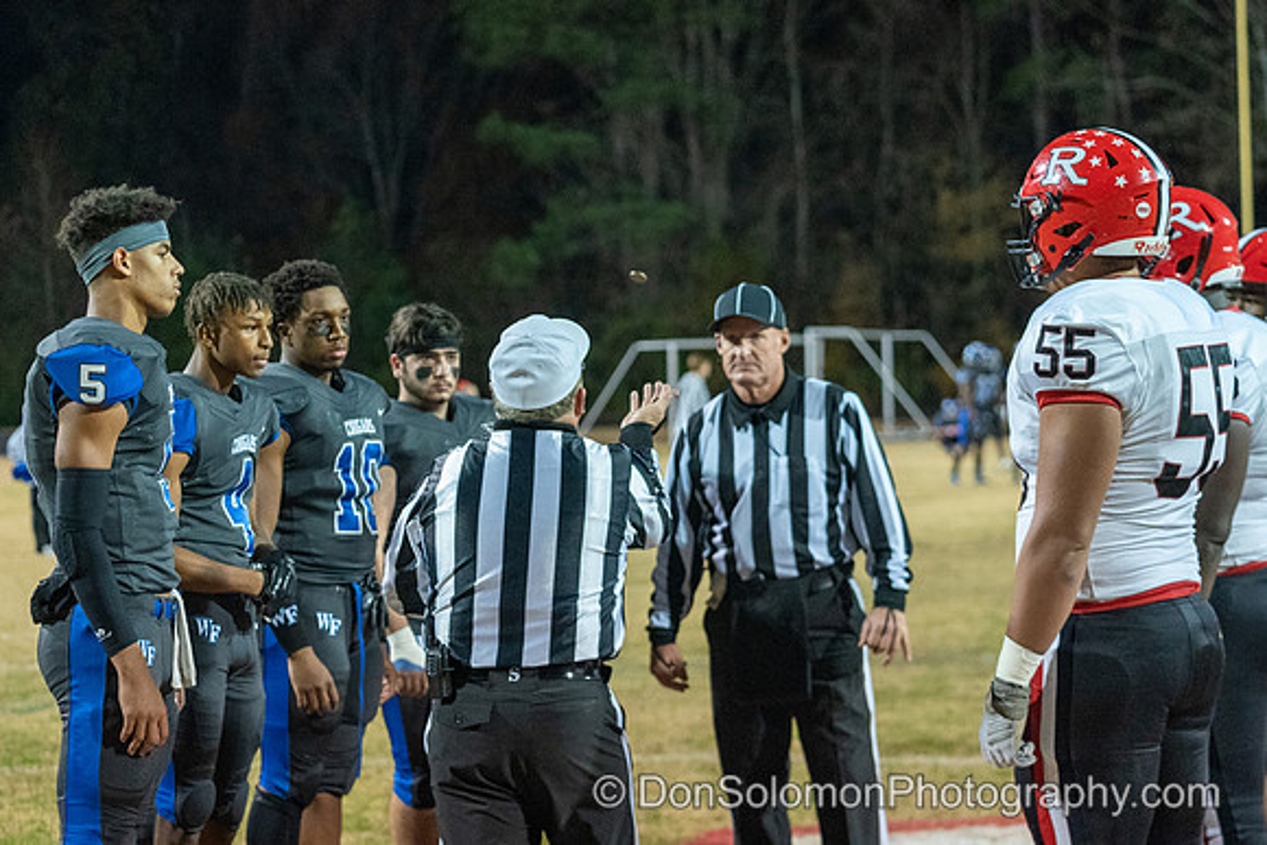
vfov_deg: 16.1
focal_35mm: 85
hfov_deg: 24.0
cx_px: 585
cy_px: 334
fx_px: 2978
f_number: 3.2
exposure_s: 1/400
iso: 6400
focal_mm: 70
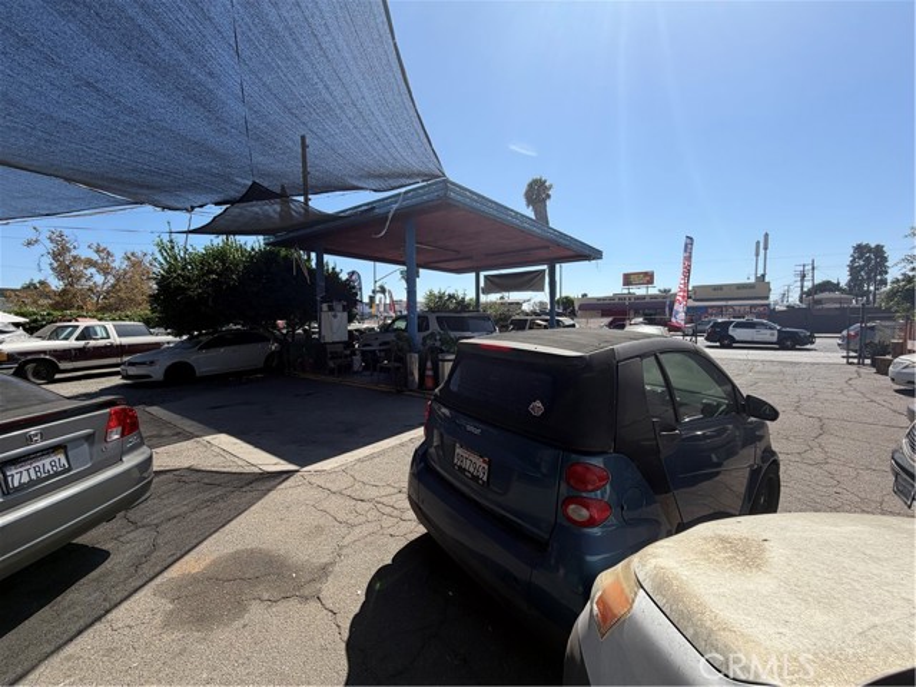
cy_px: 344
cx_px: 458
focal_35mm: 14
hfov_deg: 102.1
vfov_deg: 85.7
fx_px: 370
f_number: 2.2
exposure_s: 1/853
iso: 20
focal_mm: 2.22
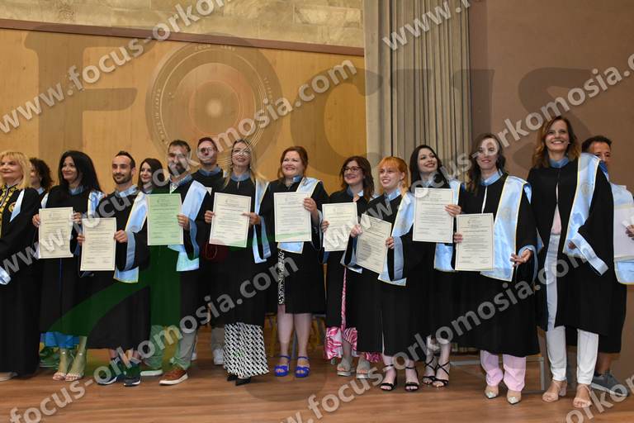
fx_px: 528
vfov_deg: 43.6
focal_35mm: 30
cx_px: 317
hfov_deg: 61.9
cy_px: 212
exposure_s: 1/125
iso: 3200
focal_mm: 20
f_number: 9
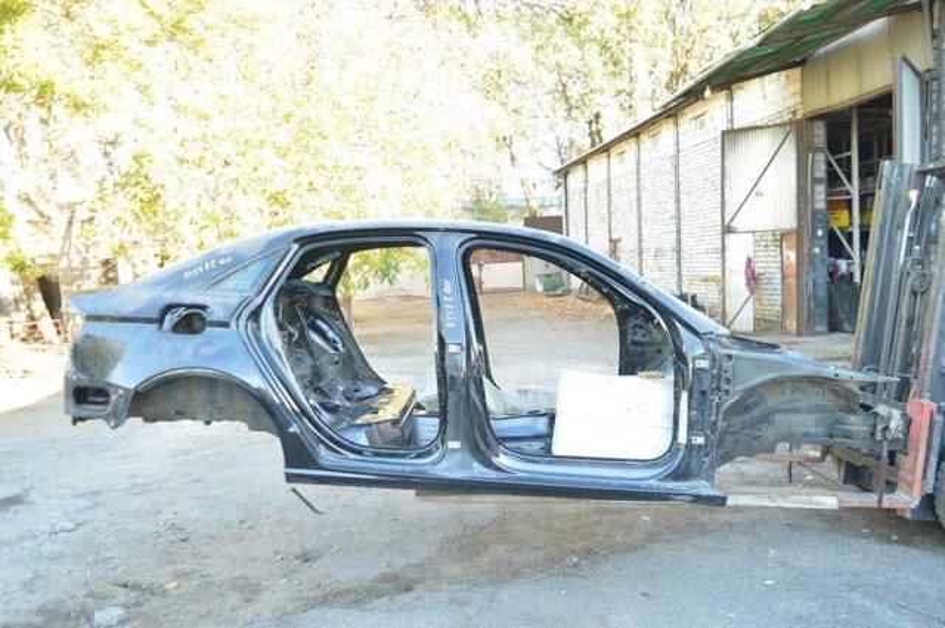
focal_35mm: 27
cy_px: 314
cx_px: 472
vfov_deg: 47.8
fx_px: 708
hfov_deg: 67.4
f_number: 3.5
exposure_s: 1/100
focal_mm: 18
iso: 400
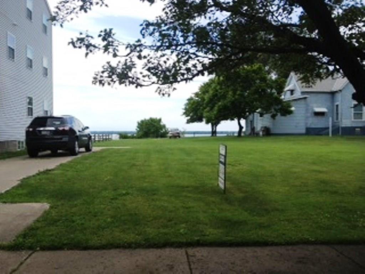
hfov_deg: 52.6
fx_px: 369
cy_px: 137
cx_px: 182
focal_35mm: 35
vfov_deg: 40.7
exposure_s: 1/1042
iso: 50
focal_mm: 4.28
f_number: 2.4
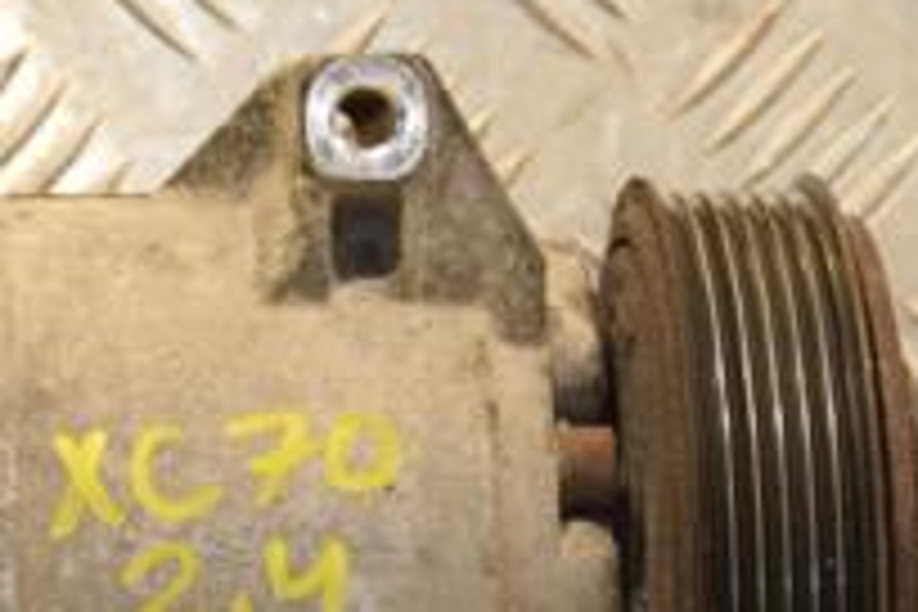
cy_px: 450
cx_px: 162
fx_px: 5839
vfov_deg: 6.0
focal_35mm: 229
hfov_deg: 9.0
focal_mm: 52
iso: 800
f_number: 5
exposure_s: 1/125
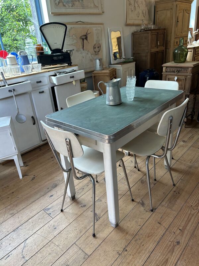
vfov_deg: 67.3
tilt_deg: -24.8
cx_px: 100
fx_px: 199
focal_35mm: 26
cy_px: 133
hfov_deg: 53.1
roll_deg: +5.4
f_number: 1.5
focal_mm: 5.7
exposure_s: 1/100
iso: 32
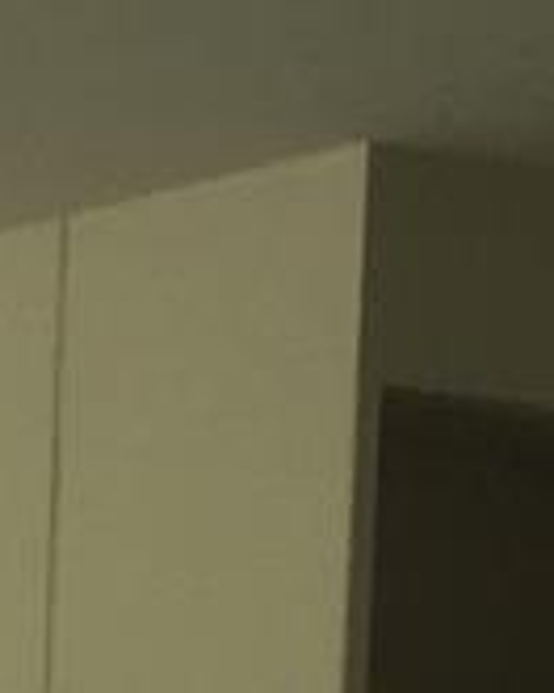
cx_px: -1200
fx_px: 5288
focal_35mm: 258
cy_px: 2293
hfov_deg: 5.6
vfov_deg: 6.6
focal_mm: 4.15
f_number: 2.2
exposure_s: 1/120
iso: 50
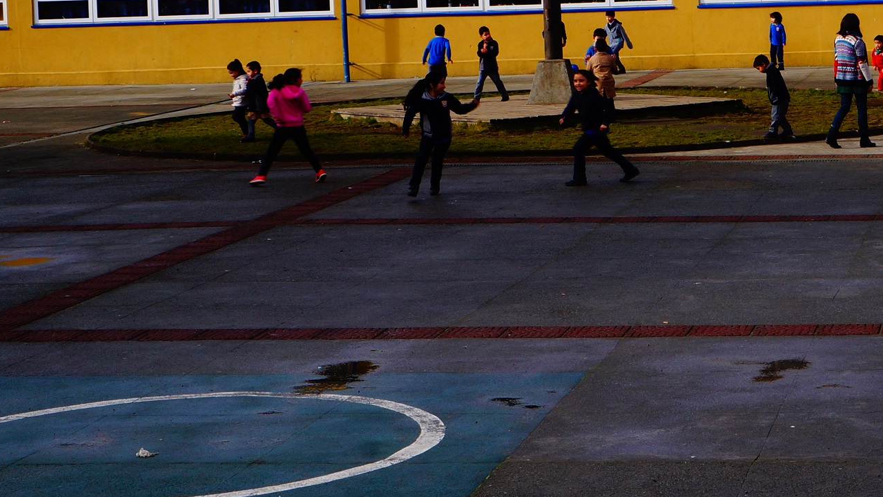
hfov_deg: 21.7
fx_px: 2274
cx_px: 727
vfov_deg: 12.3
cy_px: 10
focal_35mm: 97
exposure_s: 1/80
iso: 100
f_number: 16
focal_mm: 29
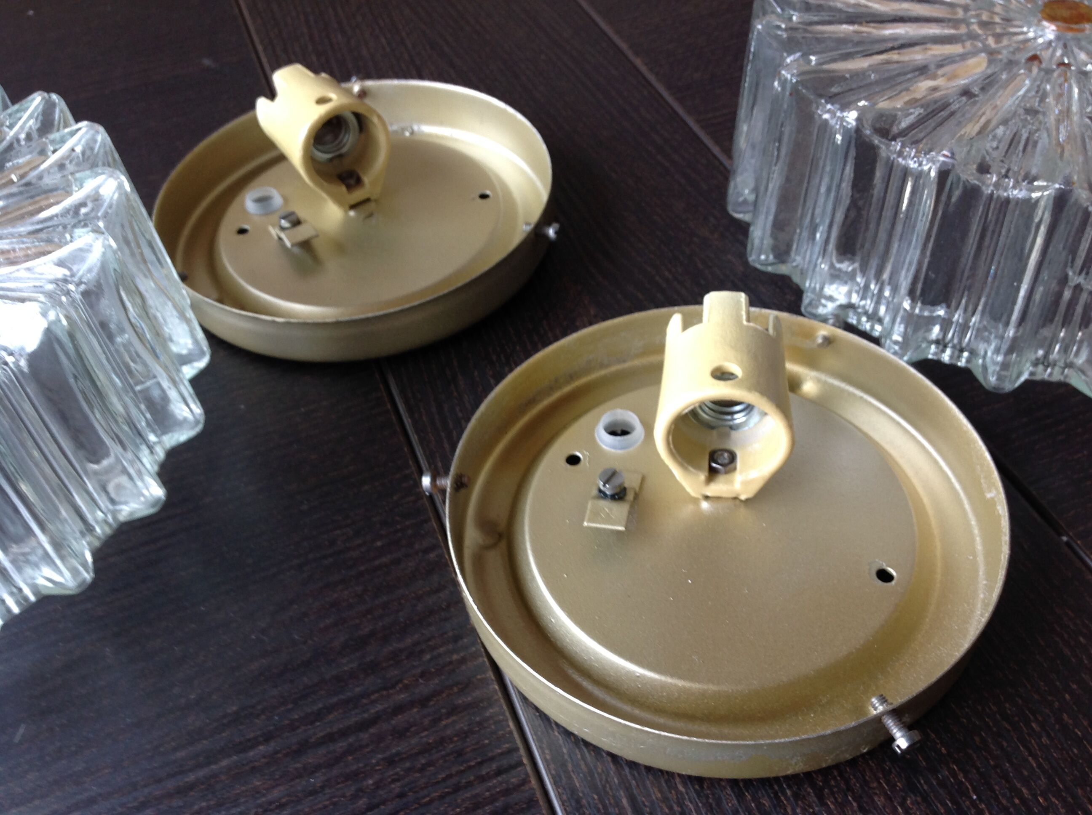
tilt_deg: -47.0
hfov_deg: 52.7
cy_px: 408
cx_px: 546
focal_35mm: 35
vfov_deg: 40.6
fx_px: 1102
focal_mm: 4.28
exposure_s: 1/15
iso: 50
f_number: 2.4
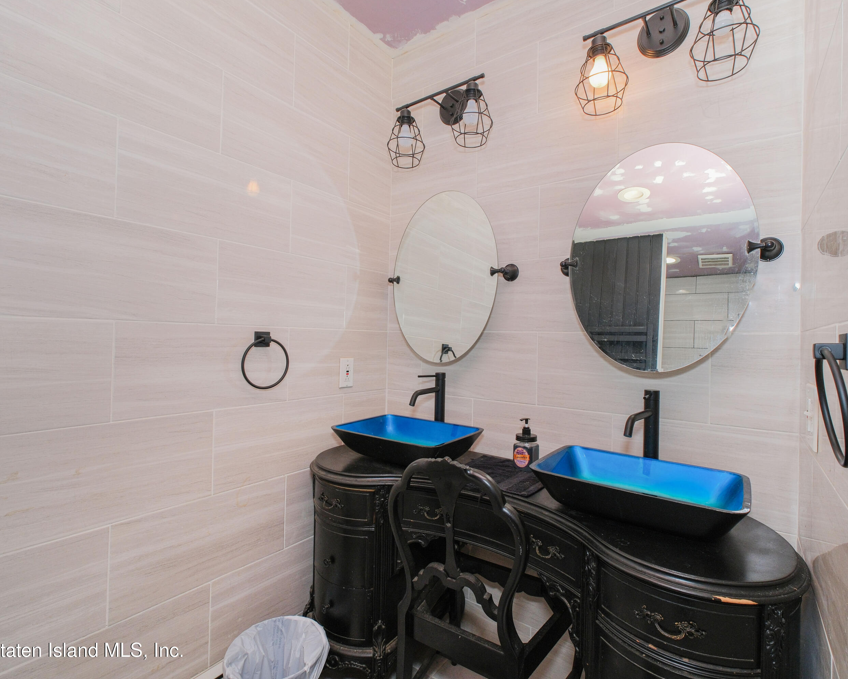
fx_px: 427
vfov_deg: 77.0
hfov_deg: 89.6
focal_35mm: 17
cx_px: 436
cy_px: 340
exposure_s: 1/60
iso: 400
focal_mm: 10
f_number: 8
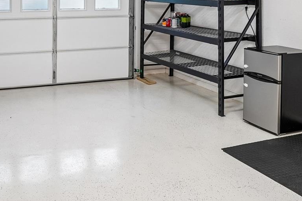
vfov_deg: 31.3
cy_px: 8
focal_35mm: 40
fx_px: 336
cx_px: 66
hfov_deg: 46.3
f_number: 8
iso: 400
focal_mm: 10
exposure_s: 1/20
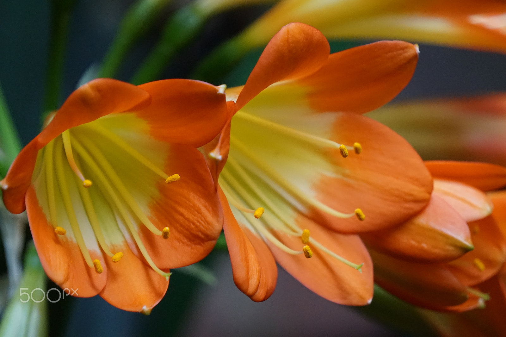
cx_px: 253
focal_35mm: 315
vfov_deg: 4.4
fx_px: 4425
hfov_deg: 6.5
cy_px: 168
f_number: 6.3
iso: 3200
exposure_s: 1/250
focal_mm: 210
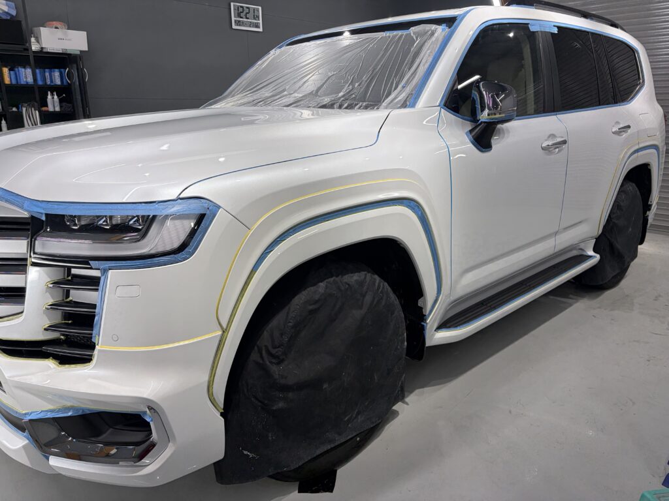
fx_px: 502
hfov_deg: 67.3
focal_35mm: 26
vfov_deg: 53.1
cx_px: 334
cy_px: 250
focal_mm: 5.96
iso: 32
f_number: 1.6
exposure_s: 1/129
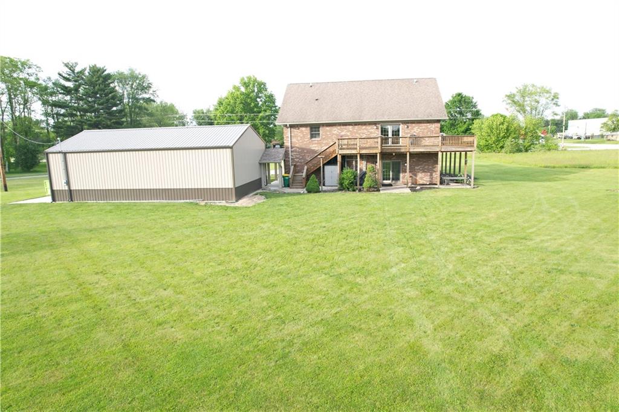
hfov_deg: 78.6
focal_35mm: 22
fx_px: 378
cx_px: 310
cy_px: 206
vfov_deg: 57.2
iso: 100
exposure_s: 1/180
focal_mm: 8.38
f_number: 2.8
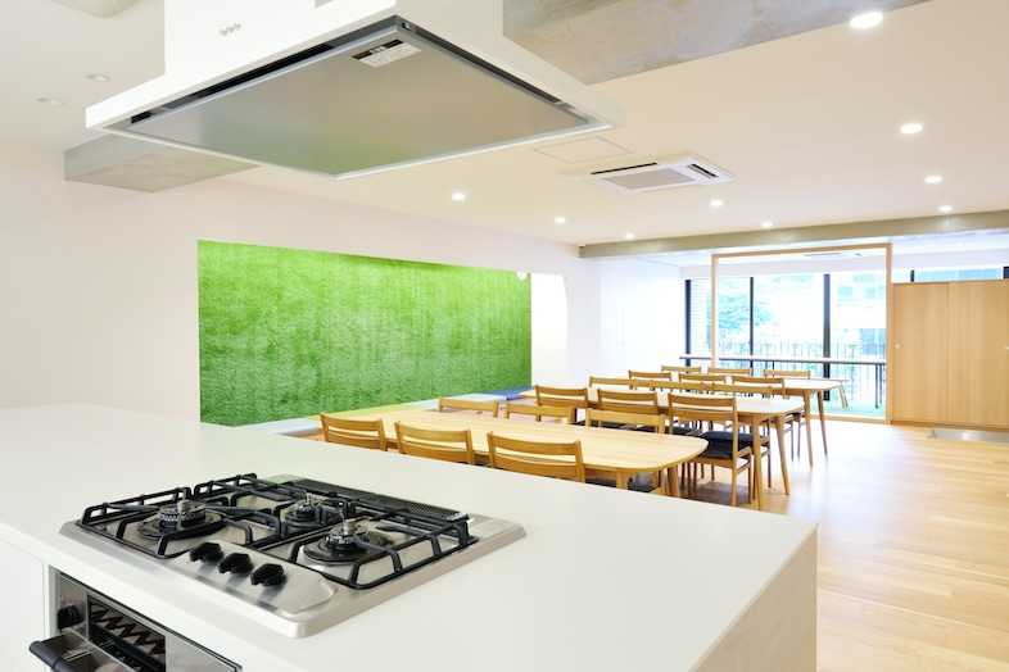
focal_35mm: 24
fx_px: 673
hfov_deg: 73.7
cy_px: 336
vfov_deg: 53.1
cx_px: 504
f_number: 14
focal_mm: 24
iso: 200
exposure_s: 1.3
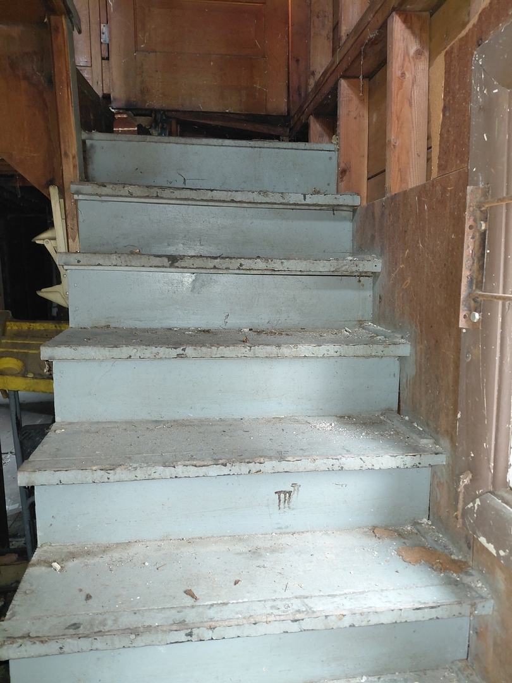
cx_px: 256
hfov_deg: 54.9
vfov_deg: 69.4
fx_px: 493
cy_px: 342
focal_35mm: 25
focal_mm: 4.69
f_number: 1.8
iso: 400
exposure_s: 1/50.1
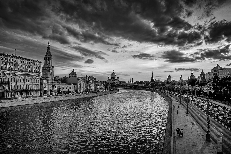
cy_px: 77
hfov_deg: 61.9
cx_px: 116
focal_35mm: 30
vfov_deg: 43.6
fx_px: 193
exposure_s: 1/500
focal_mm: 30
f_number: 7.1
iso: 100
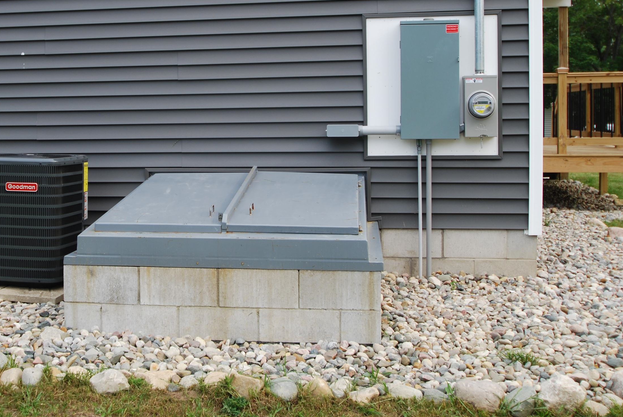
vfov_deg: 26.9
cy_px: 145
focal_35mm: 50
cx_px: 199
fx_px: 866
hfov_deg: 39.0
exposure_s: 1/125
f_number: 5.6
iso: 125
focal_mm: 24
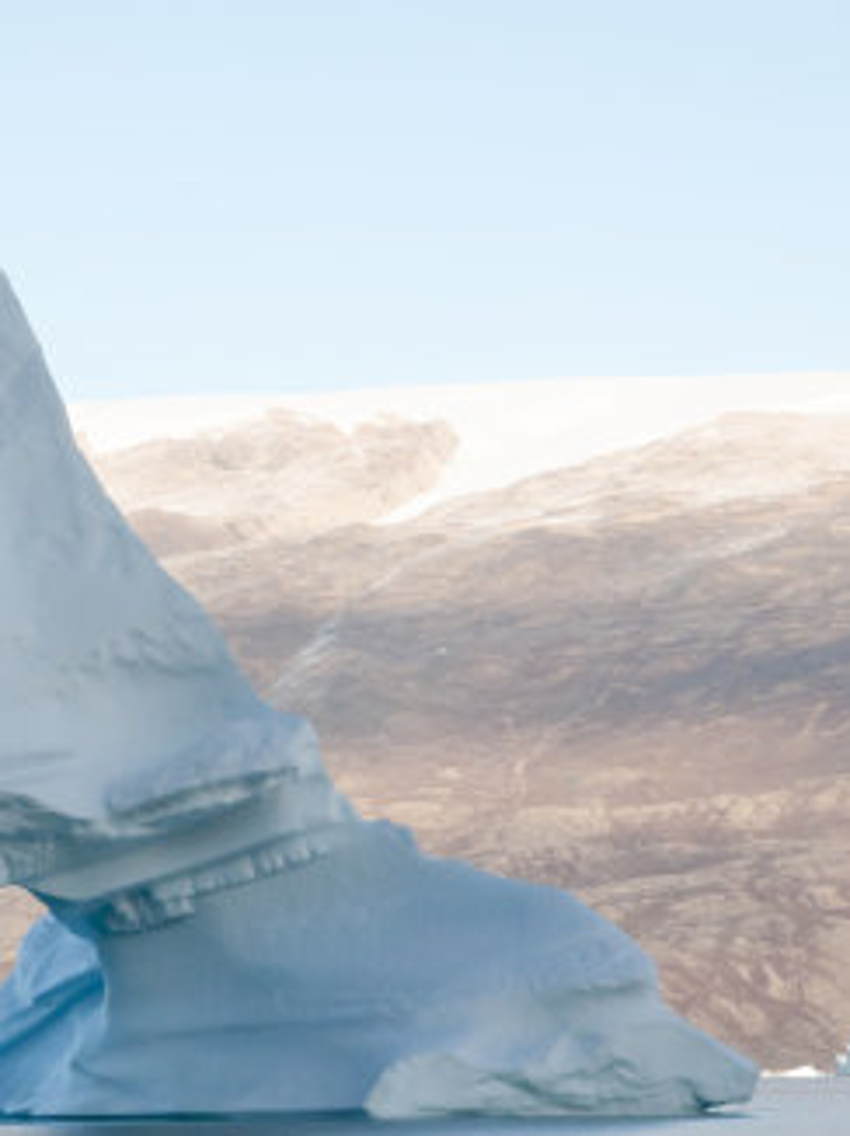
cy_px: 638
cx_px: 230
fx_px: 5147
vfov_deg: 12.6
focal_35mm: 157
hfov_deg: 9.4
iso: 500
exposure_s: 1/2000
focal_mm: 58
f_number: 9
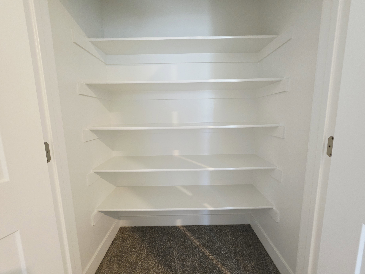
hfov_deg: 106.2
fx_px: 137
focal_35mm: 13
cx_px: 182
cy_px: 137
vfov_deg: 89.9
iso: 400
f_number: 1.9
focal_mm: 2.2
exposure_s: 1/60
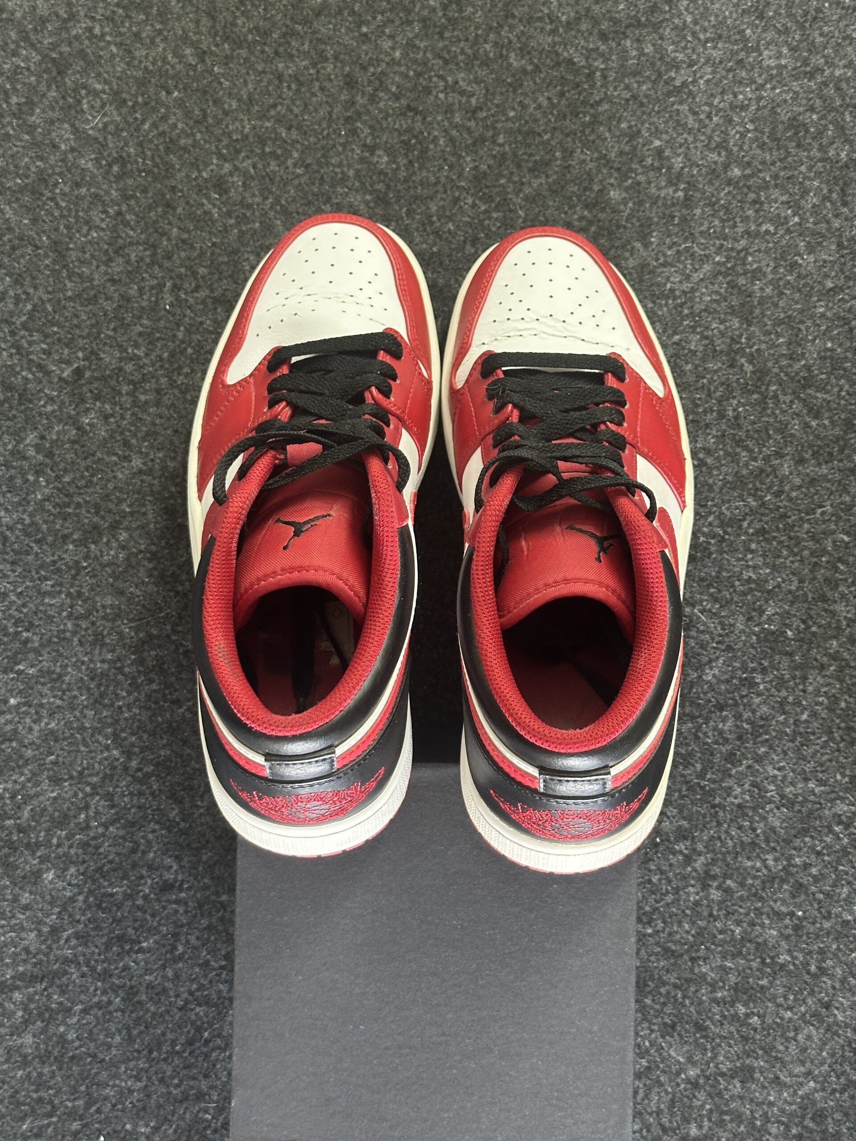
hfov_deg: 30.3
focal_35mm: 48
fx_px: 1583
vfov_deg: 39.7
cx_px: 428
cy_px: 570
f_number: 1.78
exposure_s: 1/33
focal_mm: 6.86
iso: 320
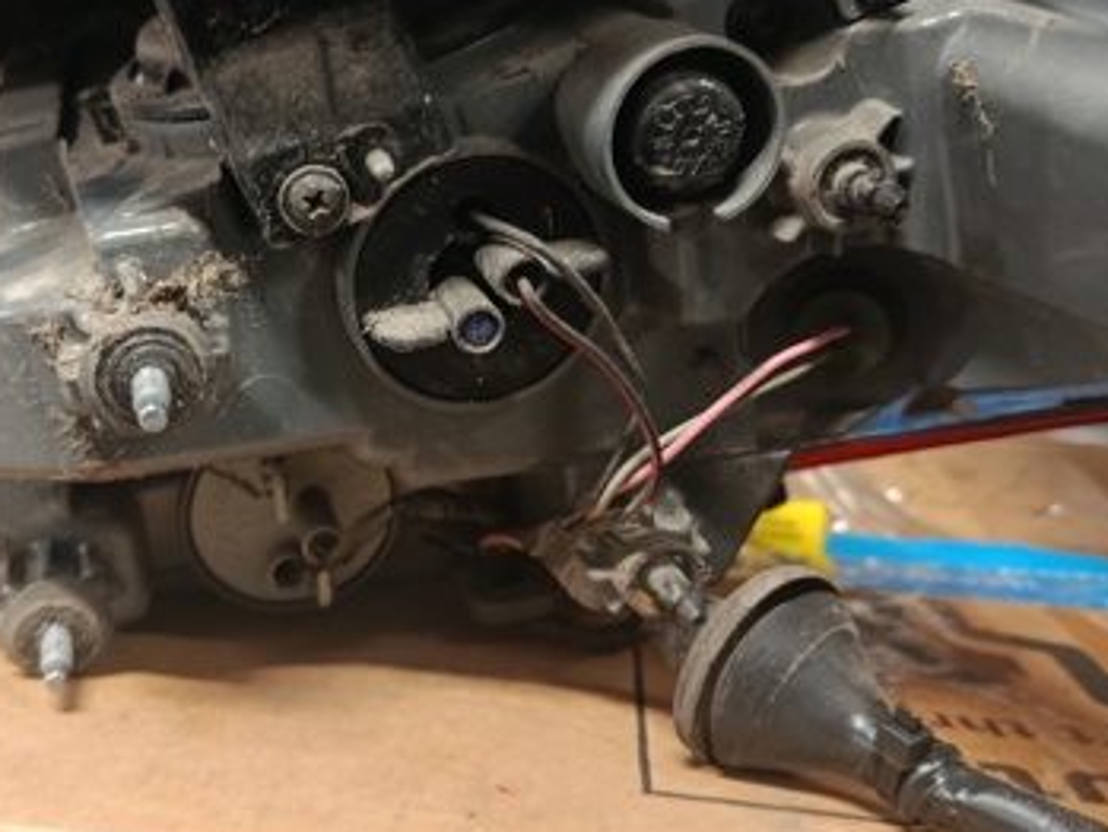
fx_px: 1409
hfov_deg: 42.6
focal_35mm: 44
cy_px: 352
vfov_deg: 32.8
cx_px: 419
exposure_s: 1/25
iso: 1200
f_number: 1.7
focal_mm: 5.24
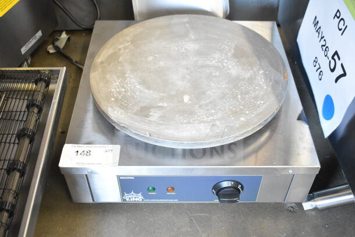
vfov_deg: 33.0
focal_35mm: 40
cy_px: 118
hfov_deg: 47.9
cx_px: 178
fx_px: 399
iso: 2200
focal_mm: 27
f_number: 4
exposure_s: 1/40
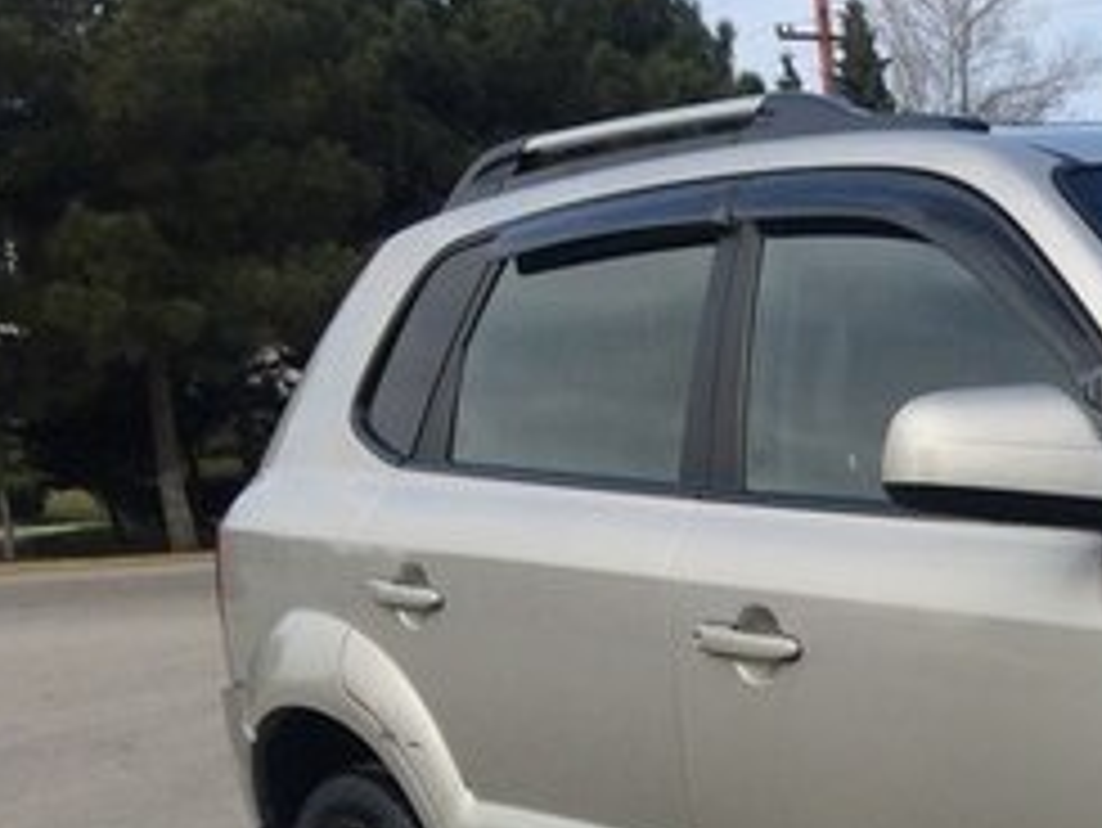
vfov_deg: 18.2
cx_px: 1430
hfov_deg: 22.4
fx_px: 2484
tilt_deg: -12.9
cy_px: 920
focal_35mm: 78
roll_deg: +2.9
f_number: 2.2
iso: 32
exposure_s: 1/1466
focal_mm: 4.15
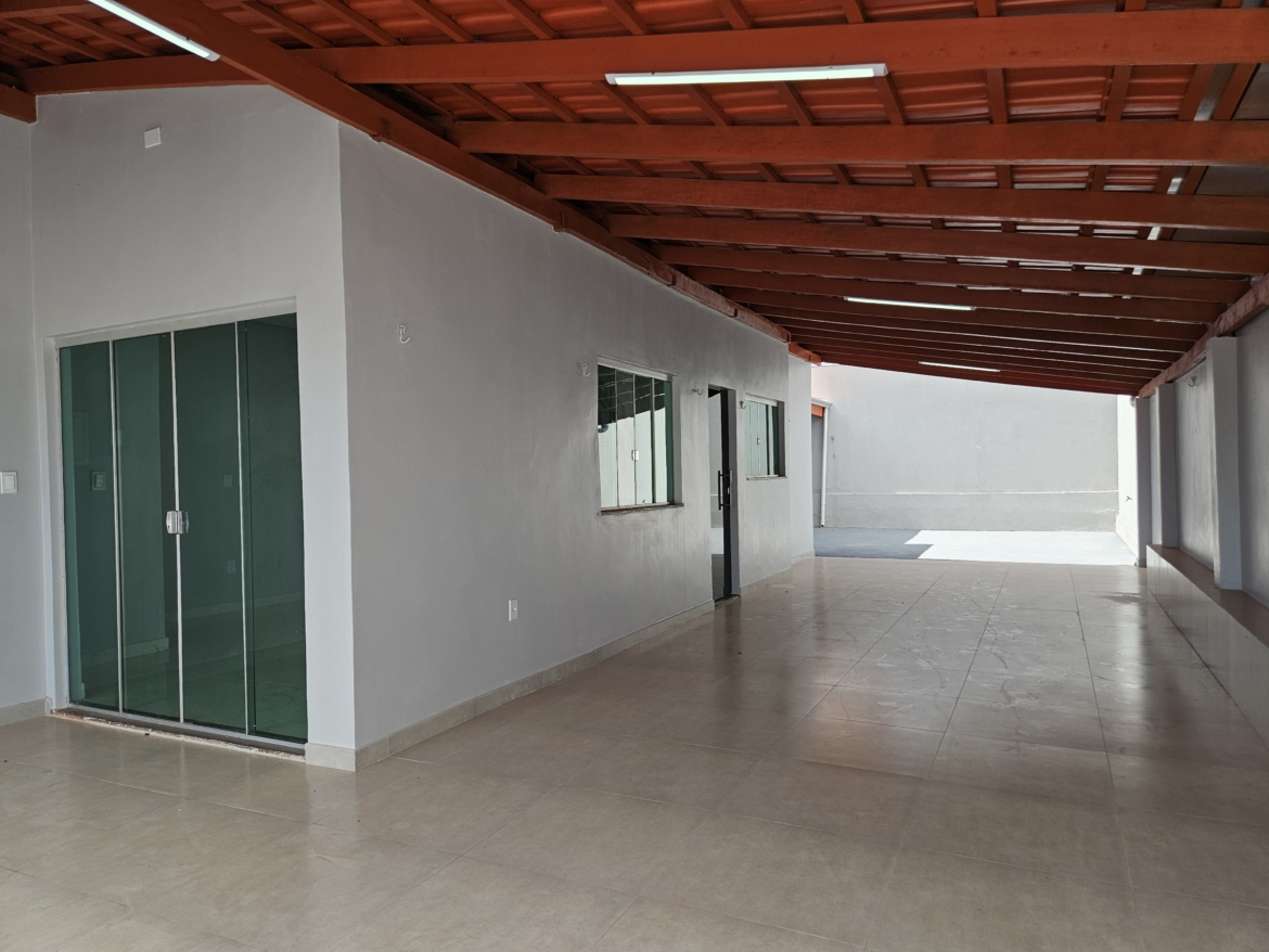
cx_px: 634
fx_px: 843
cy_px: 476
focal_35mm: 23
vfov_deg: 58.9
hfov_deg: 73.9
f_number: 1.8
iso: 32
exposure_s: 1/505
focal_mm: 5.4
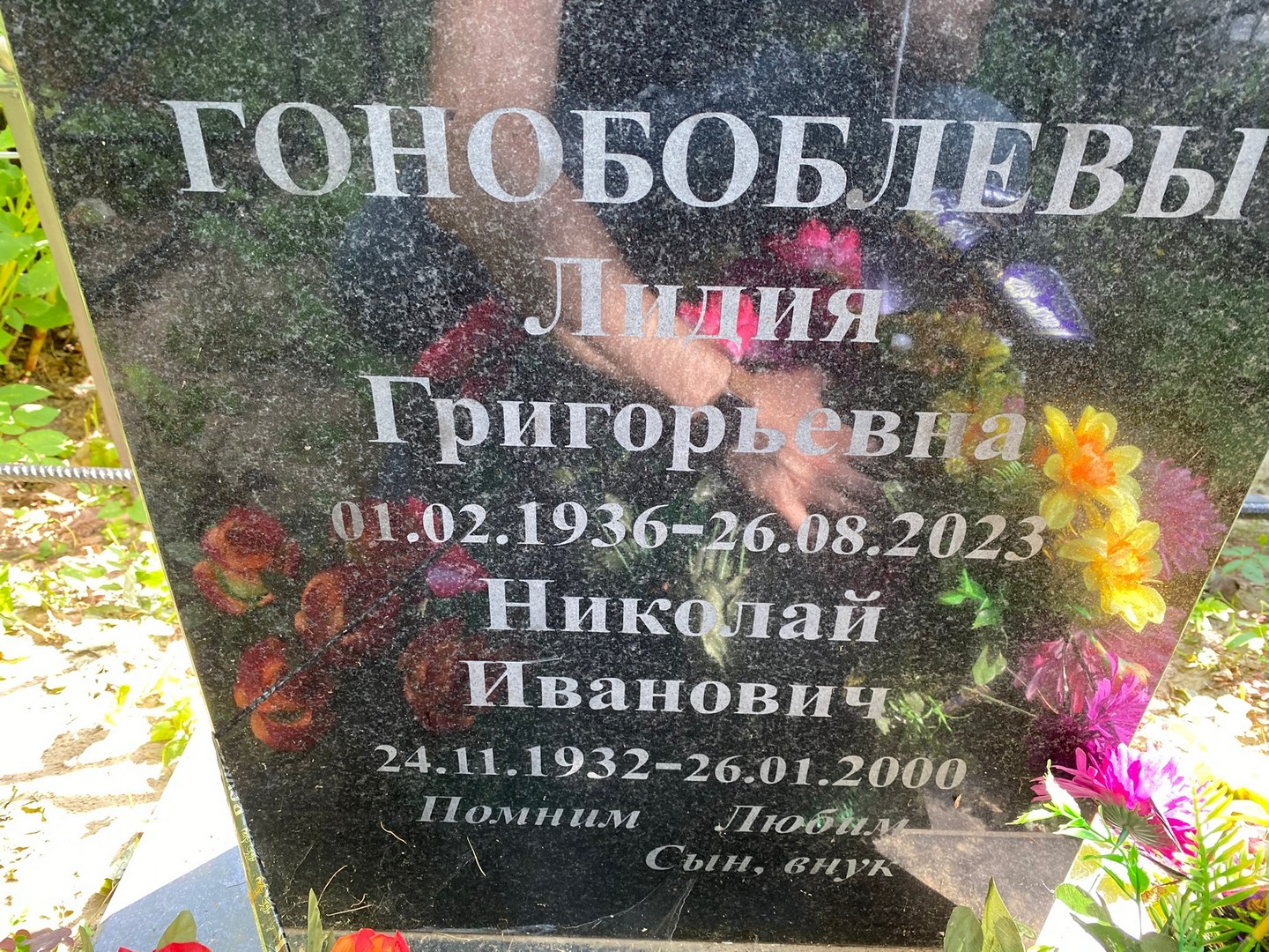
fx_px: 953
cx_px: 634
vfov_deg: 53.1
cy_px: 476
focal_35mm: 26
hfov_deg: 67.3
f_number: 1.8
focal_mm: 4.25
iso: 125
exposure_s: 1/110
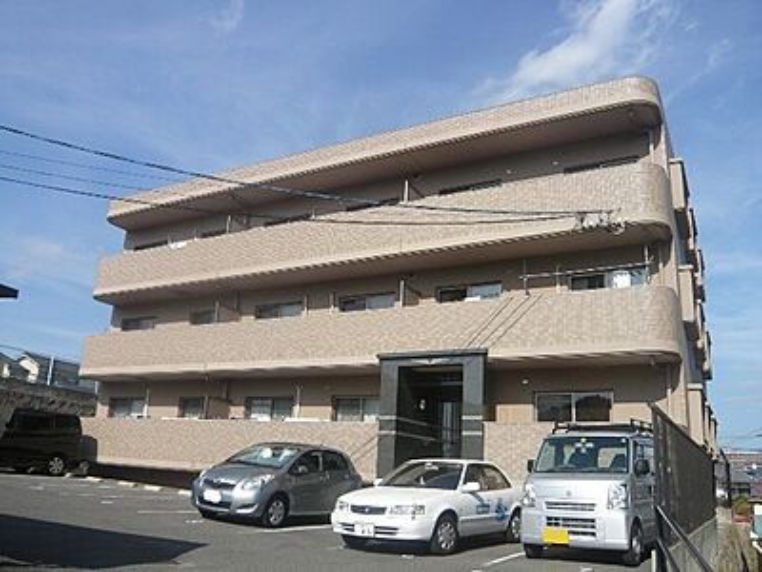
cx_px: 381
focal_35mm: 28
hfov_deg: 63.4
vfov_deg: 49.7
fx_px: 616
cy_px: 286
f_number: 8
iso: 100
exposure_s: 1/200
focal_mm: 4.6
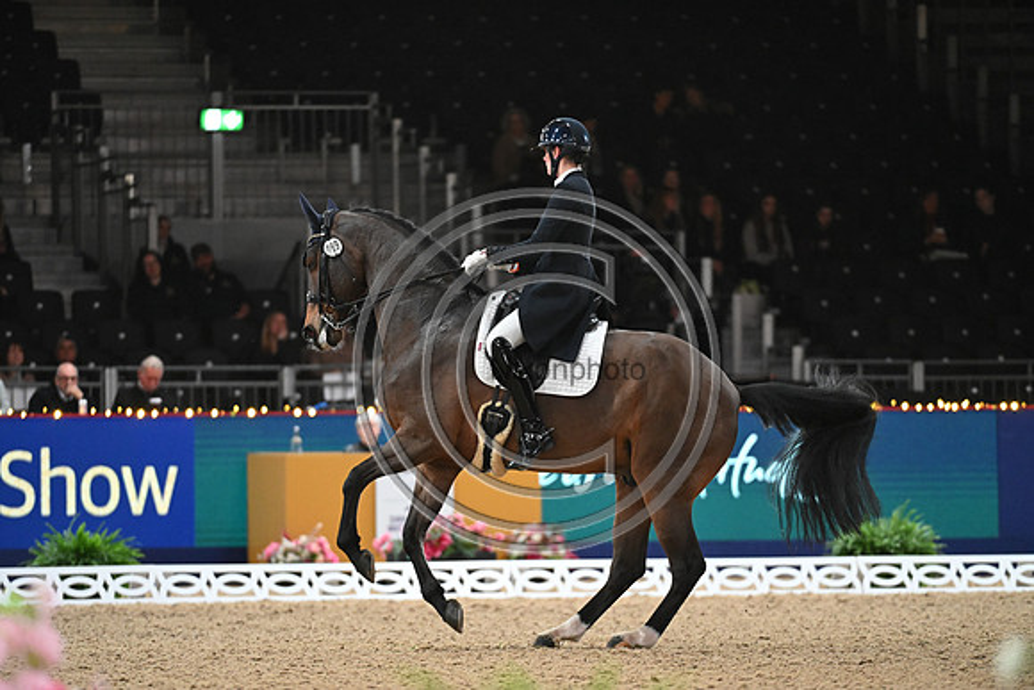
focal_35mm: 360
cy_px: 345
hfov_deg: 5.7
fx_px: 10342
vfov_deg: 3.8
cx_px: 517
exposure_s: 1/640
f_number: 4
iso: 6400
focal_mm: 360
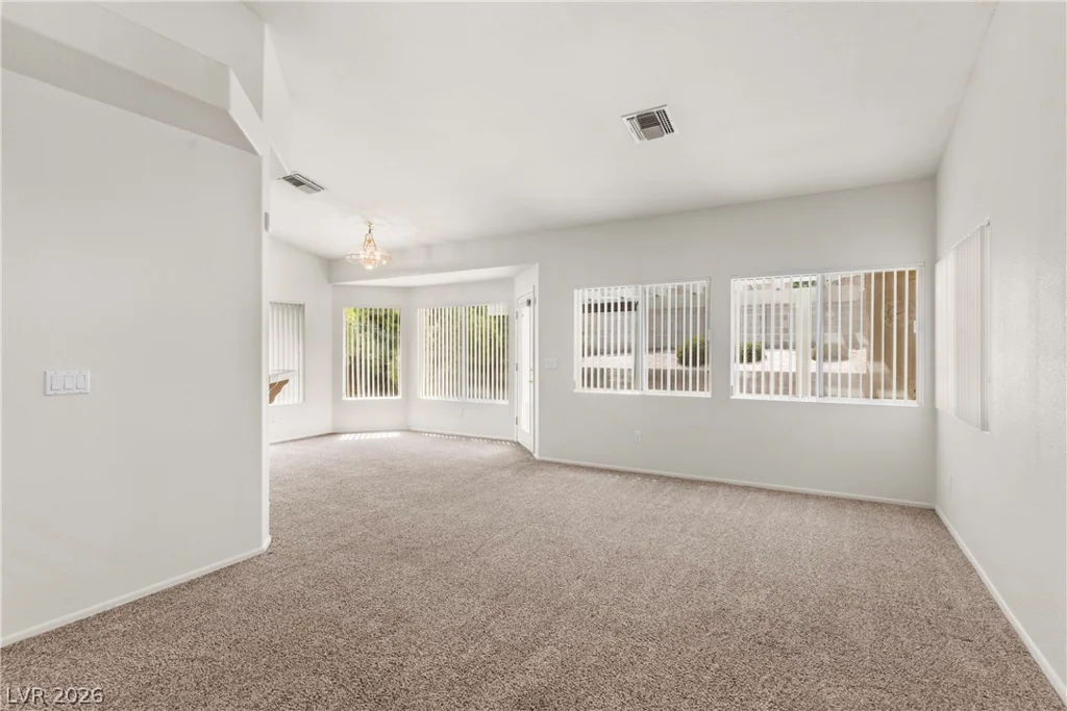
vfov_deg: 70.5
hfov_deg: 93.3
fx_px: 504
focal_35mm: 17
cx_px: 534
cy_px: 356
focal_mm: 17
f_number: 8
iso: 400
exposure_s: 1/40
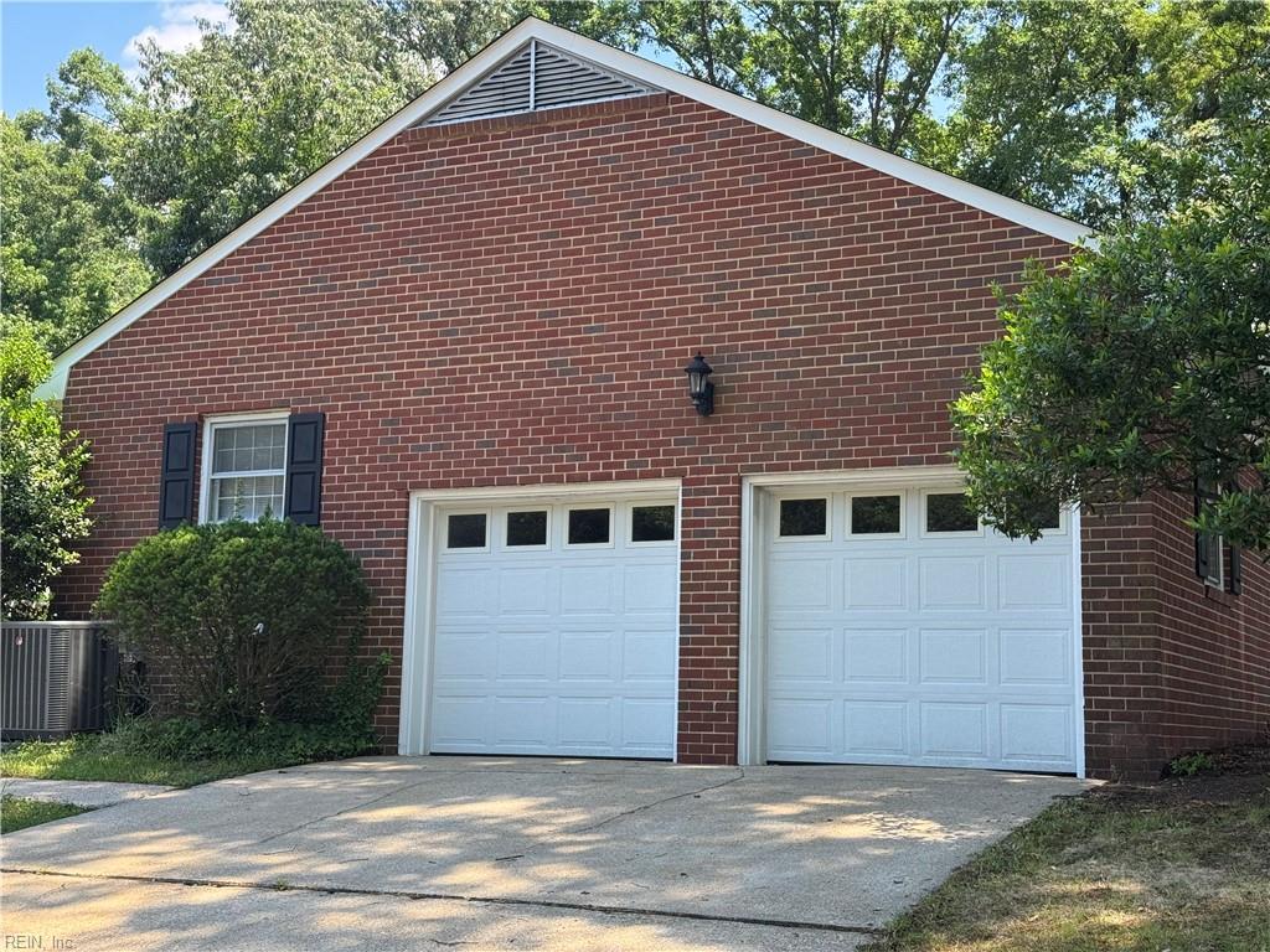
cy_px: 476
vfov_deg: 30.3
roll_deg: -2.1
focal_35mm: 48
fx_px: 1761
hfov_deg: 39.7
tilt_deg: +8.2
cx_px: 635
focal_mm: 6.76
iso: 64
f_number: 1.78
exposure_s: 1/765
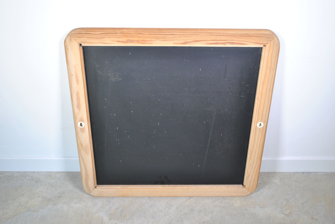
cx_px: 168
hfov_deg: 49.5
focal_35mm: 39
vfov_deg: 34.3
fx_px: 363
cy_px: 112
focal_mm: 26
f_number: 4.2
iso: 200
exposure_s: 1/50
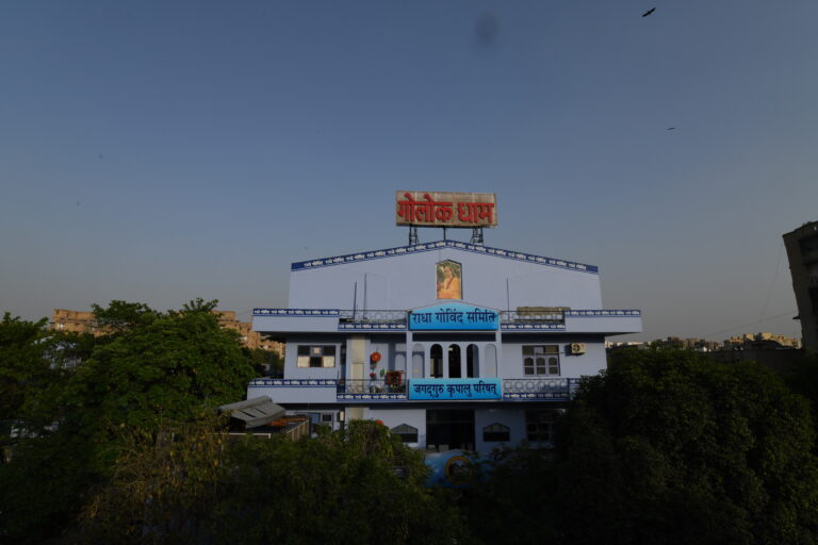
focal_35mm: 18
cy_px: 272
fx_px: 409
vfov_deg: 67.4
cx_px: 409
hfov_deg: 90.0
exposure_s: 1/500
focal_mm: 18
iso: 400
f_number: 13
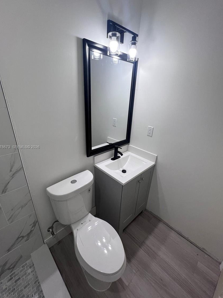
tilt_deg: -23.4
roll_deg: -2.5
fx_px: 120
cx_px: 110
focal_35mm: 14
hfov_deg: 85.7
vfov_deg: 102.0
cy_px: 147
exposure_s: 1/120
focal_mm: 1.57
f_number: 1.8
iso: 100
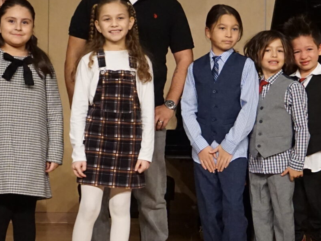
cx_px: 176
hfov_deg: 17.0
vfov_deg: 12.8
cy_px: 121
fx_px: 1071
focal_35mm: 116
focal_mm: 25
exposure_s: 1/80
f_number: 4.5
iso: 3200
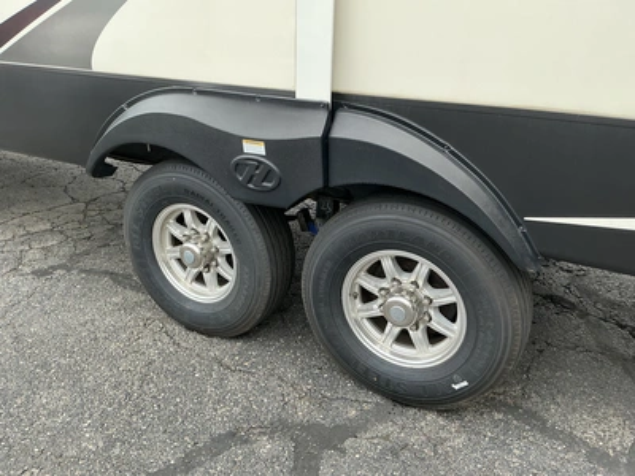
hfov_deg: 63.4
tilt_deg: -20.5
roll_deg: +0.1
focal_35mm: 28
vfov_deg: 49.7
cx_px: 318
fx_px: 514
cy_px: 238
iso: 25
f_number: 1.8
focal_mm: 3
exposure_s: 1/333
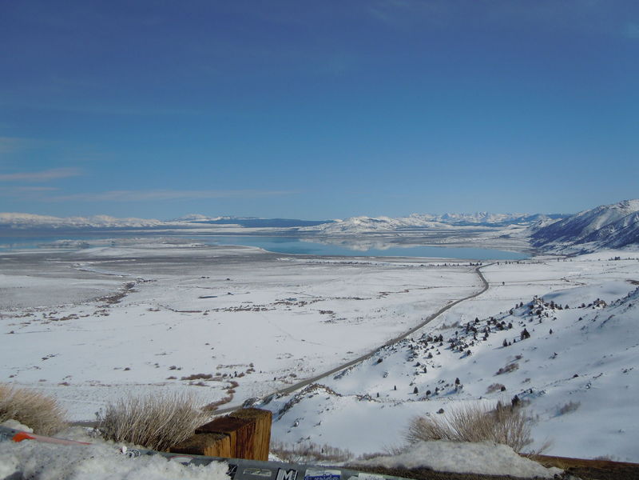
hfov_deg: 60.0
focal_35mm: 30
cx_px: 320
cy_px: 240
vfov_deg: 46.8
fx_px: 554
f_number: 7
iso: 100
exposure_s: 1/800
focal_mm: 5.4
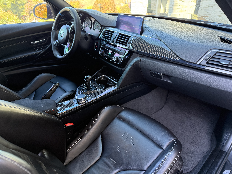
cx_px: 116
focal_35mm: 24
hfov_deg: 71.6
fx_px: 161
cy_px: 87
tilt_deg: -29.8
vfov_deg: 56.8
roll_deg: -1.6
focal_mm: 6.76
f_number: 1.78
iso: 200
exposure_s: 1/64
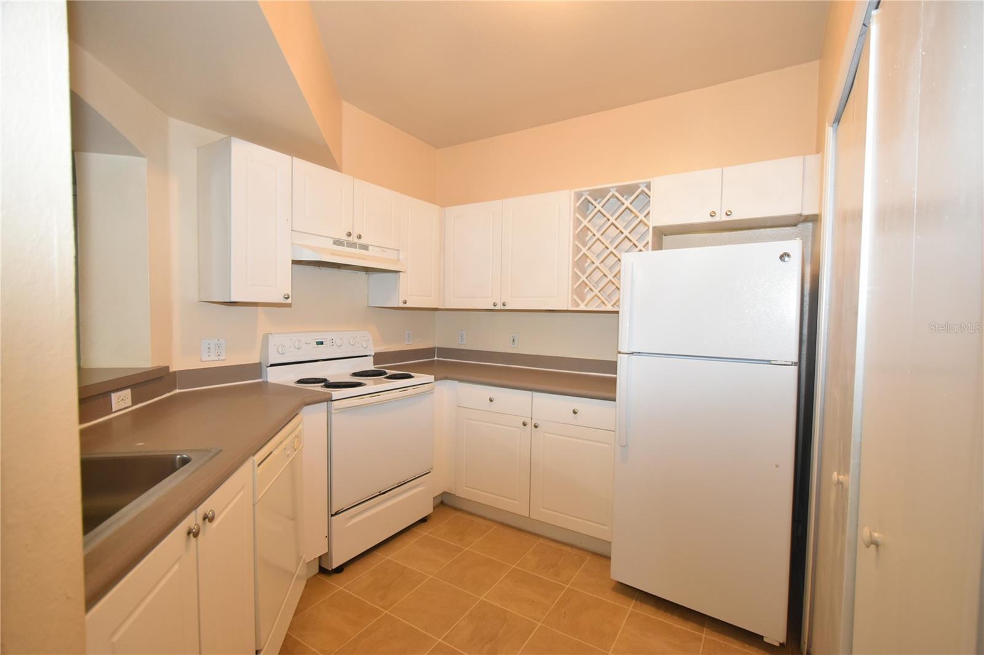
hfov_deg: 100.4
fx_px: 410
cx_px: 492
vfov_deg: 77.3
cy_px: 328
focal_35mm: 15
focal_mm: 10
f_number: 3.5
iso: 1000
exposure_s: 1/60
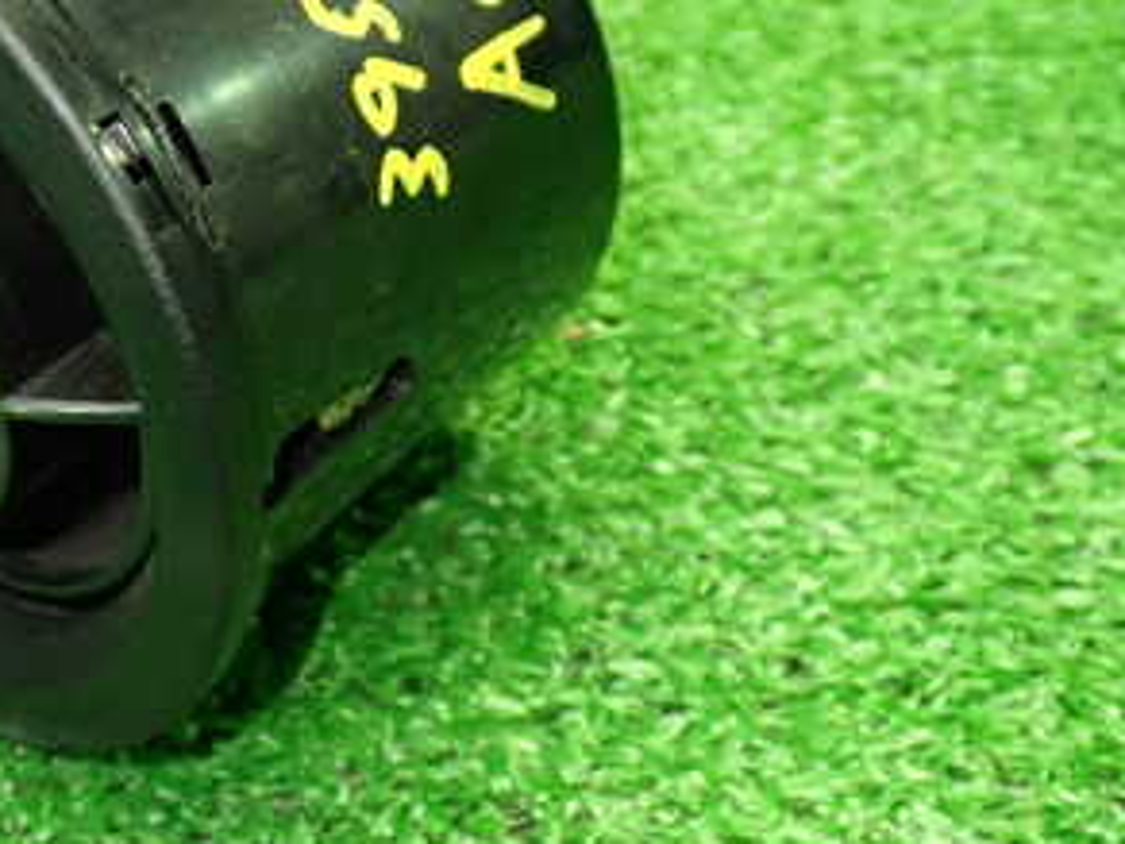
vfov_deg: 19.7
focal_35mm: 74
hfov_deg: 25.6
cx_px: 135
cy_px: 189
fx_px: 2405
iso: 320
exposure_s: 1/40
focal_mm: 6.37
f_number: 2.5
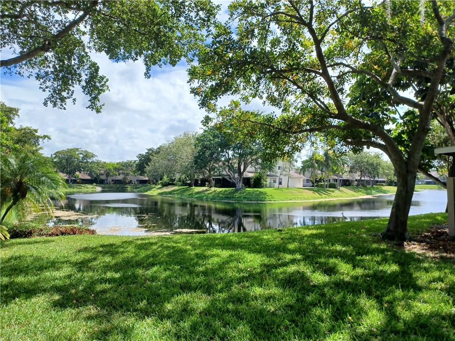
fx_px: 329
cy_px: 170
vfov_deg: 54.9
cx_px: 228
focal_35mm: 25
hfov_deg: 69.4
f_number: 1.8
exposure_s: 1/296
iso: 32
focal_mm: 4.6
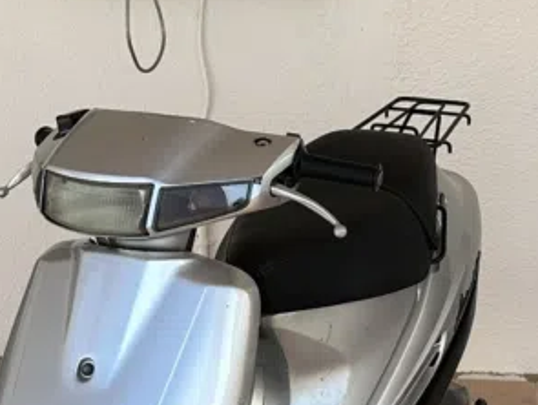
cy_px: 257
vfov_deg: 28.0
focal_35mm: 52
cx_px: 281
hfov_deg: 36.8
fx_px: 809
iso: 80
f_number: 1.78
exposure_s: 1/740
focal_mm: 6.86
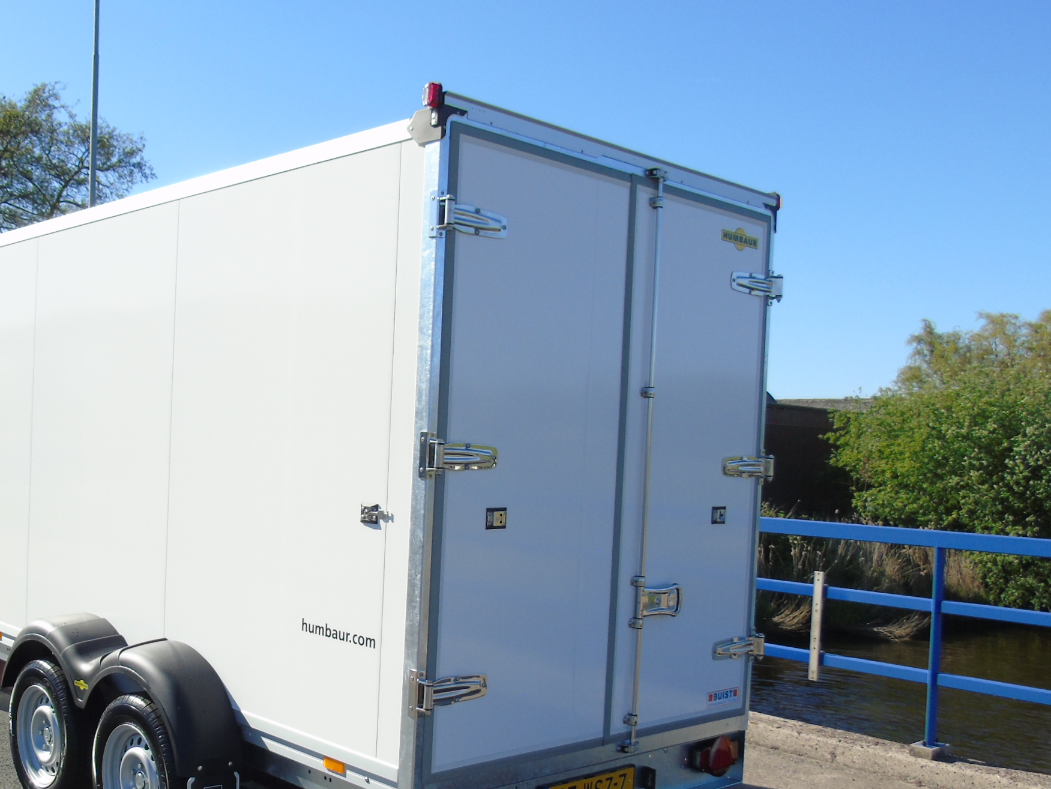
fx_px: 1124
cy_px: 469
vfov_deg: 38.5
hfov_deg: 48.6
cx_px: 294
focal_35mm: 37
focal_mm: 4.4
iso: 80
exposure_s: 1/800
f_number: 3.4
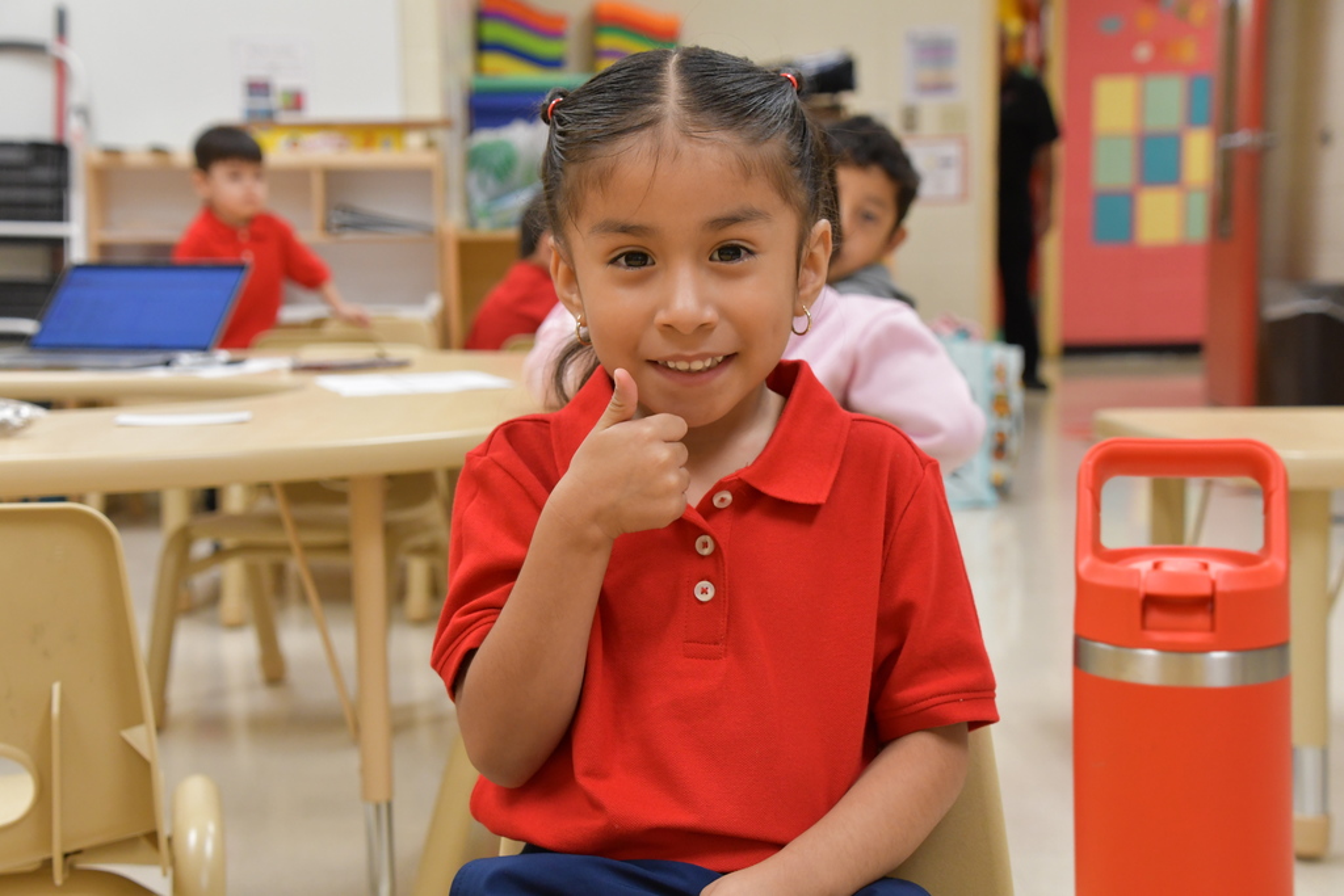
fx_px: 2240
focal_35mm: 60
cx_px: 672
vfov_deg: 22.6
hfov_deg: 33.4
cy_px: 448
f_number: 5.6
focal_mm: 40
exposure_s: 1/125
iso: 1600
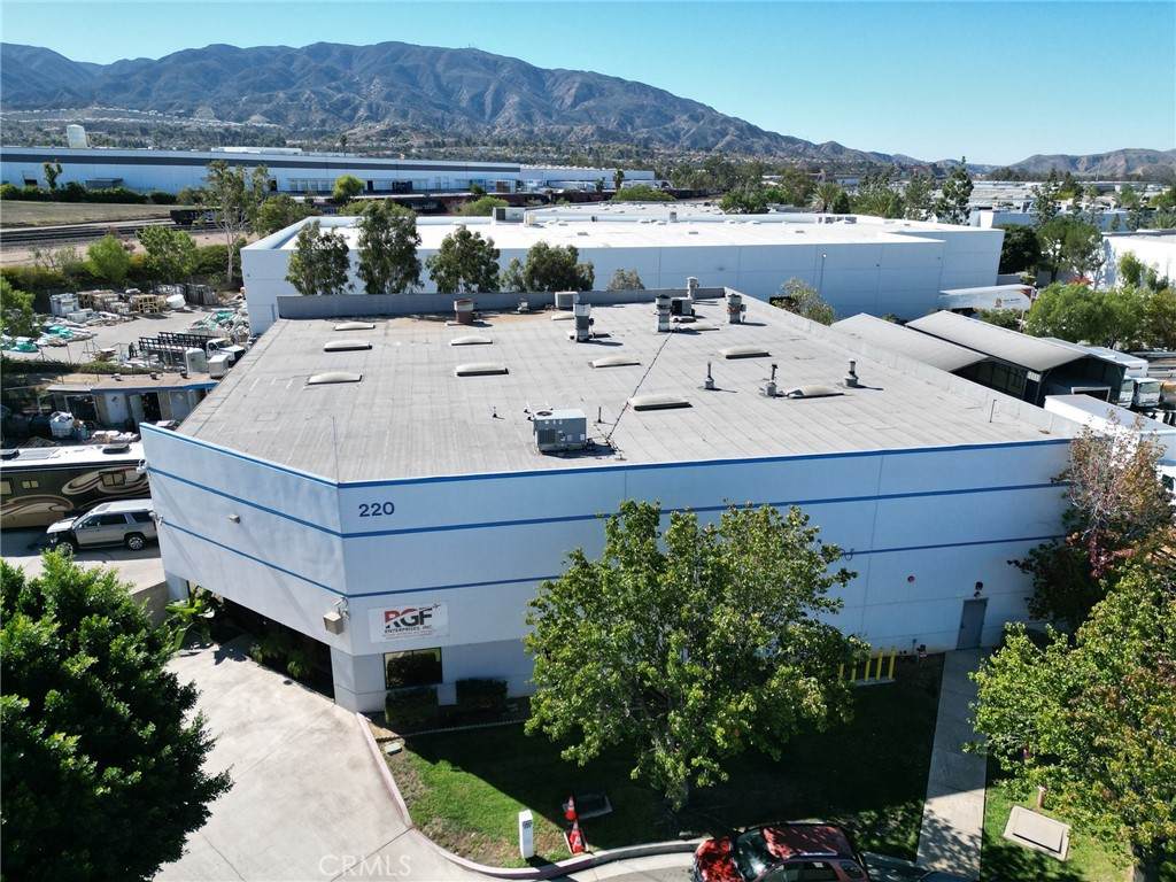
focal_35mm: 24
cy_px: 441
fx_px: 815
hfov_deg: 71.6
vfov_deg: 56.8
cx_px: 588
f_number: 1.7
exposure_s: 1/2500
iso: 130
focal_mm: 6.72
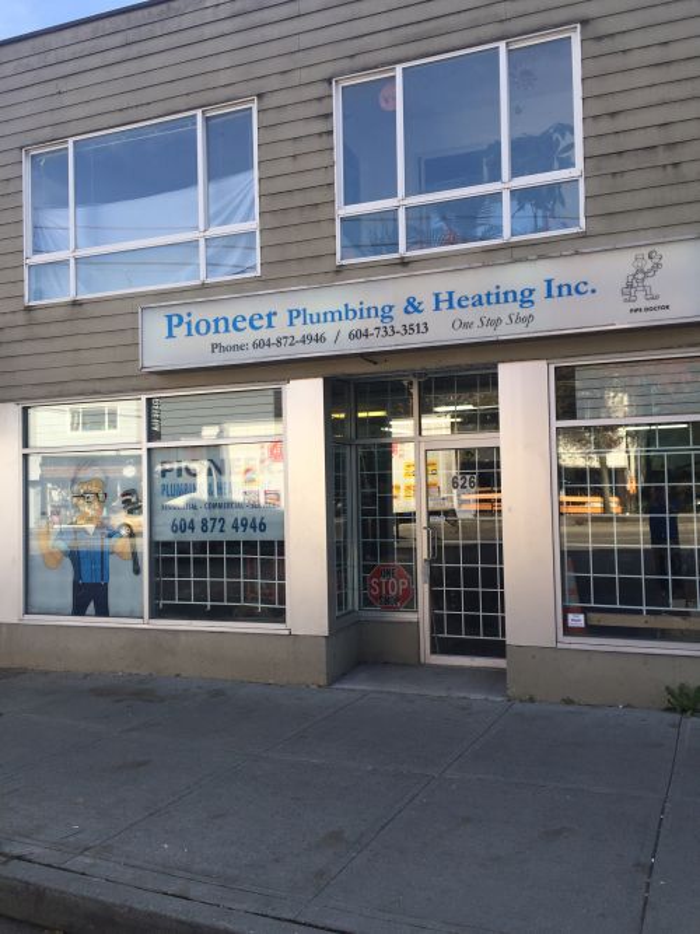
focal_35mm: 29
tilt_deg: +2.2
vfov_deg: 61.7
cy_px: 467
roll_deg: +1.6
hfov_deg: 48.2
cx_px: 350
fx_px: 782
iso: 32
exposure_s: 1/534
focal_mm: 4.15
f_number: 2.2
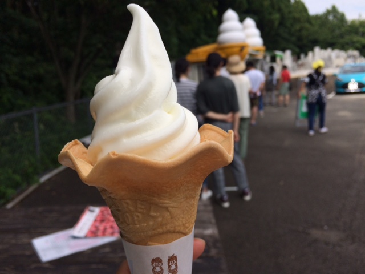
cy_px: 137
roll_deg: +4.6
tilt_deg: -11.2
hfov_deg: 61.7
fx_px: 306
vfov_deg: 48.2
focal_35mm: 29
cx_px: 182
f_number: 2.2
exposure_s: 1/1520
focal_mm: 4.15
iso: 32
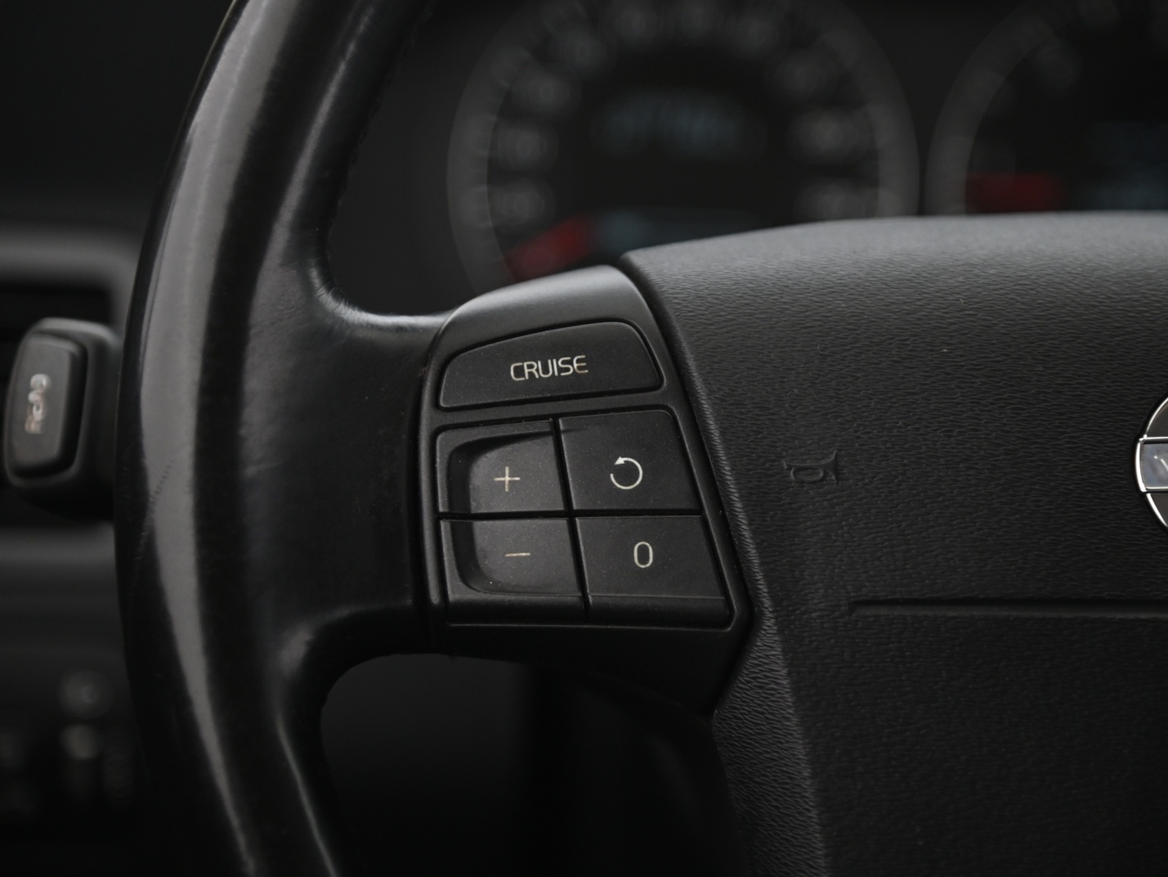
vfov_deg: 11.3
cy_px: 439
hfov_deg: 15.1
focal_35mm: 131
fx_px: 4421
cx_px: 592
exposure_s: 1/15
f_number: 4
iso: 2000
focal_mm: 120
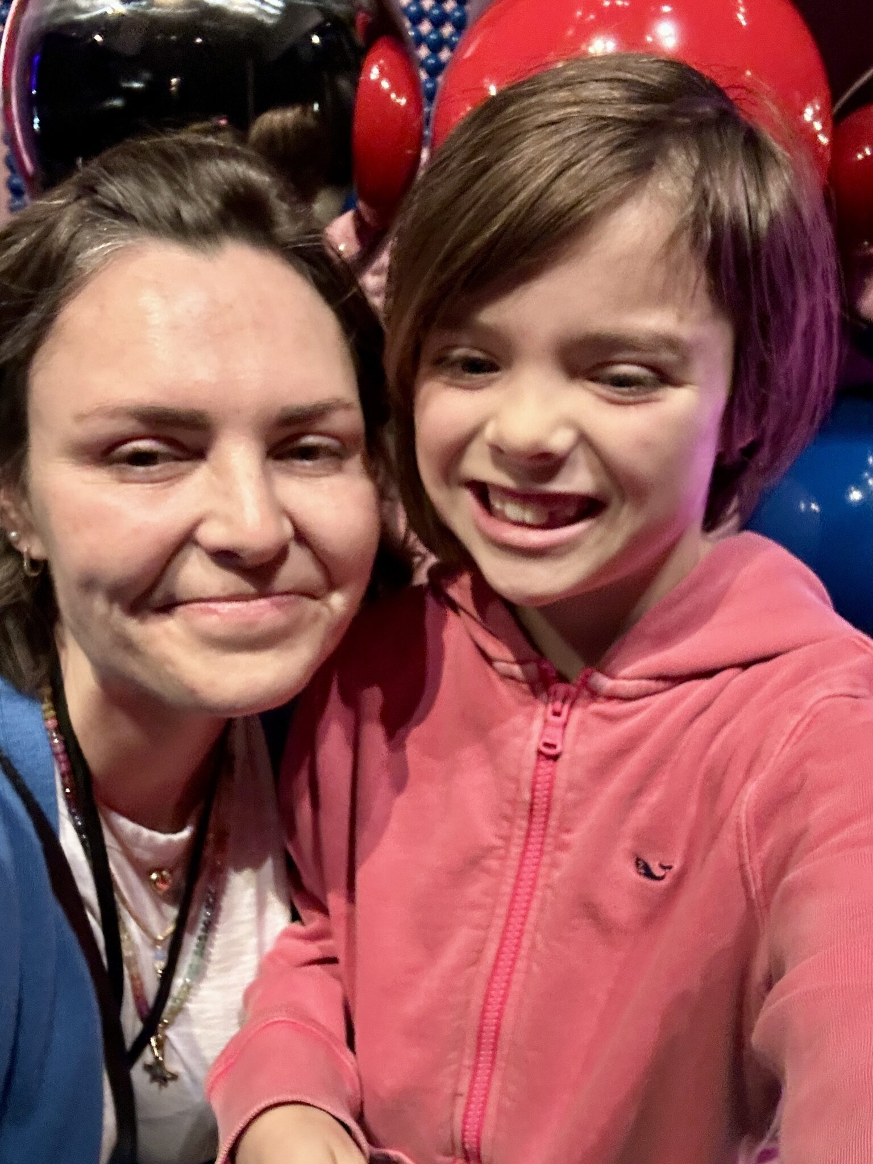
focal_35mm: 30
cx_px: 436
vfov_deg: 60.0
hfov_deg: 46.8
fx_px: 1009
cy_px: 582
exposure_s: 1/30
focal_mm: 2.69
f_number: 1.9
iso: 320
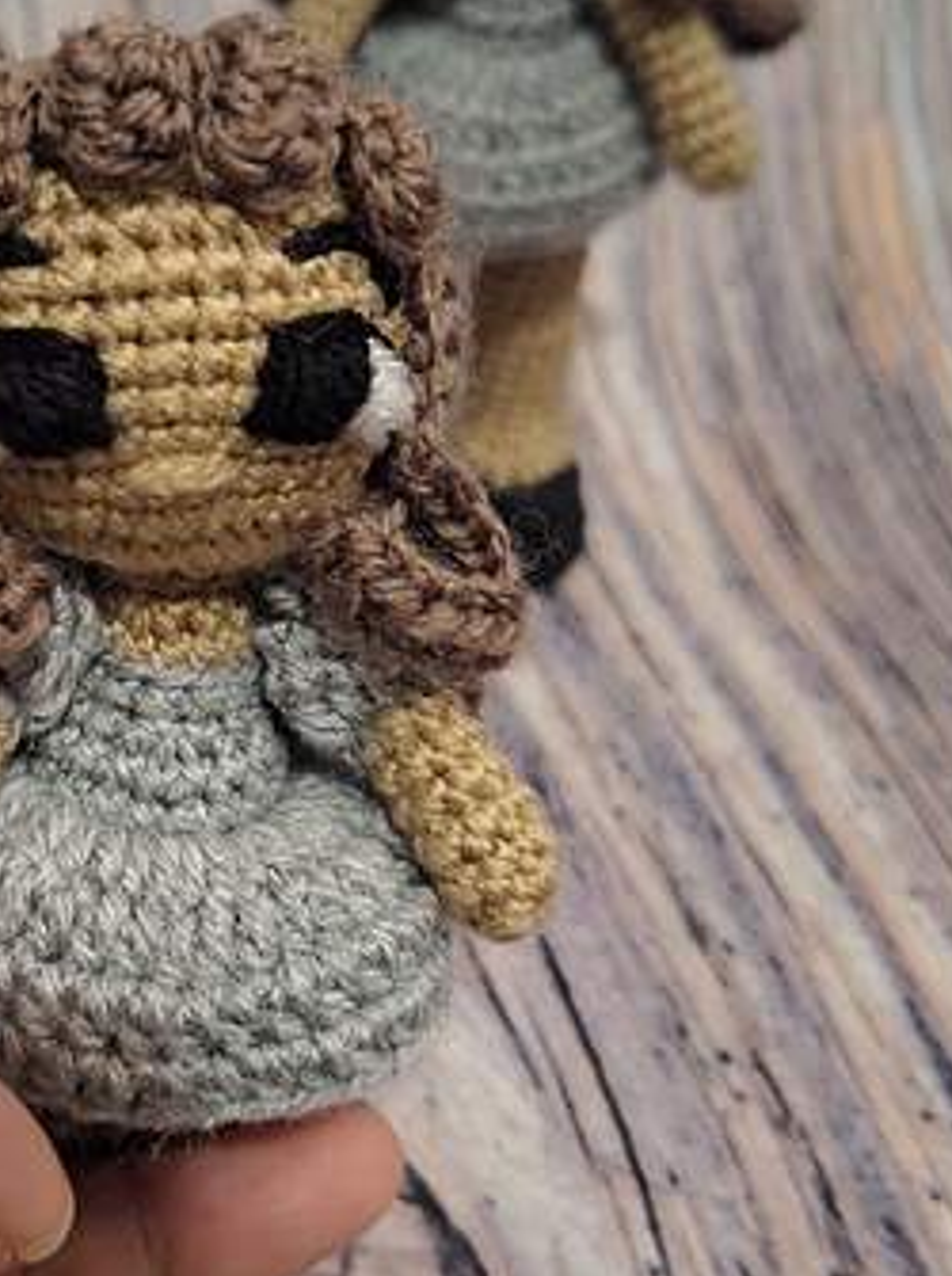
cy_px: 590
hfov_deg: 31.6
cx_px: 147
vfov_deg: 43.0
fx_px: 1619
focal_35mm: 44
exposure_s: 1/20
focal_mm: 5.54
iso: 1000
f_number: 1.8
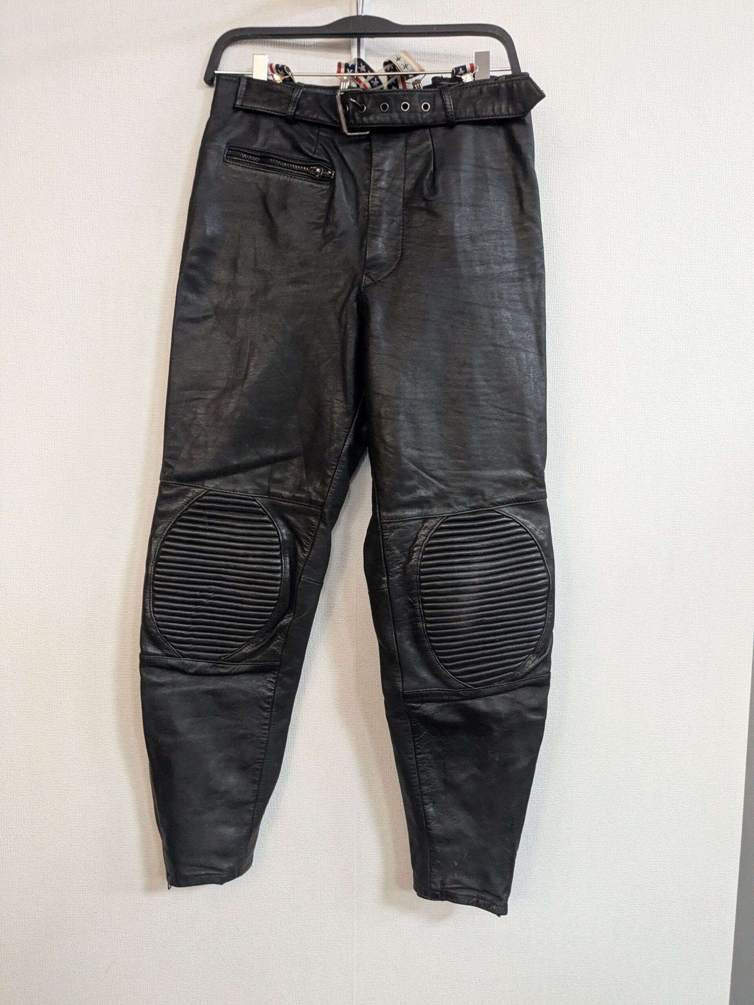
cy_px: 502
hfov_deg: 51.4
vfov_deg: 65.3
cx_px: 377
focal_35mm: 27
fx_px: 784
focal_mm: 4.38
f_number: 1.73
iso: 309
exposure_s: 1/25
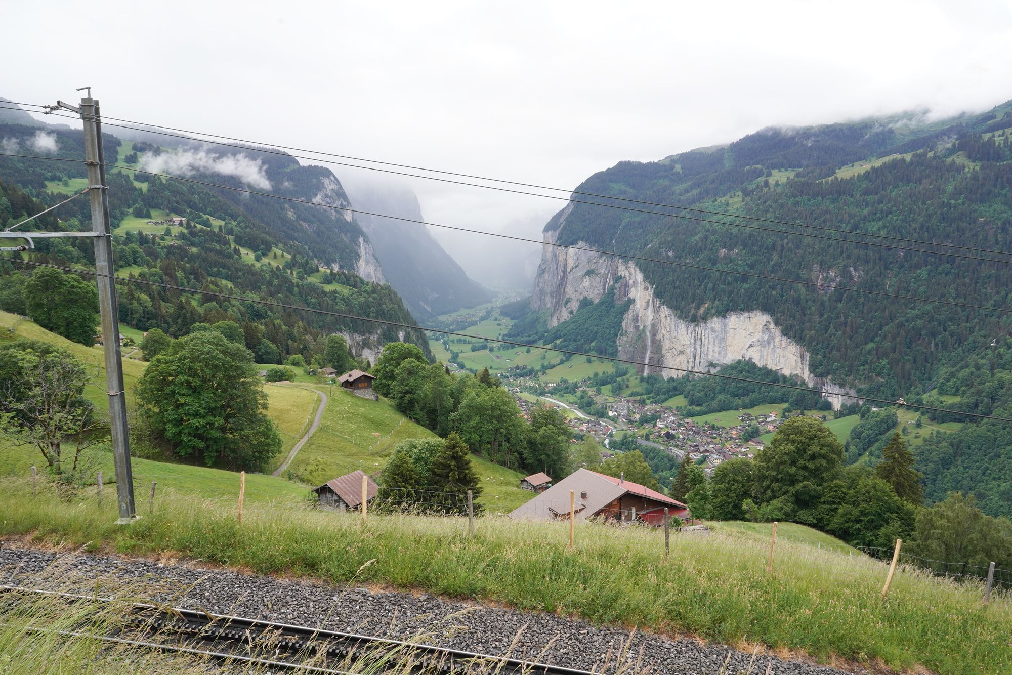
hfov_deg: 73.7
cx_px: 506
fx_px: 675
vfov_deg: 53.1
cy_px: 338
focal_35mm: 24
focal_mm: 24
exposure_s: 1/100
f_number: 14
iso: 400
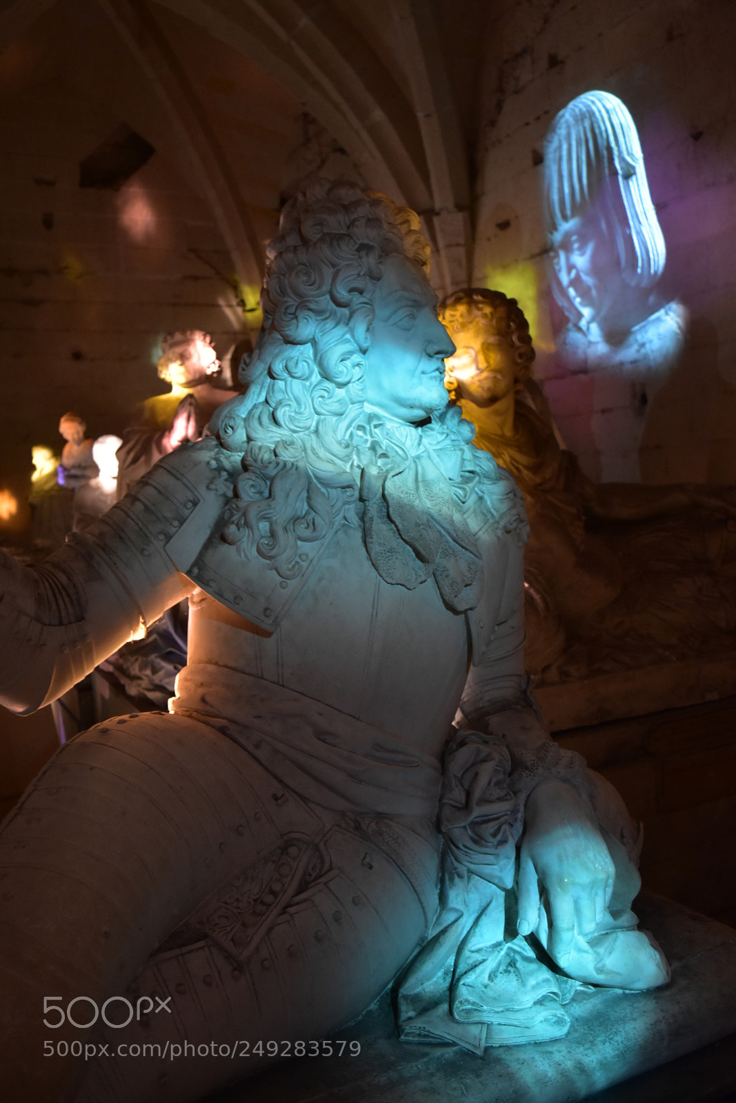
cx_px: 368
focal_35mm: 32
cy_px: 552
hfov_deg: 41.7
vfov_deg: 59.5
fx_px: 966
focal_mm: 21
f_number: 3.8
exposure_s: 1/5
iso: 1600
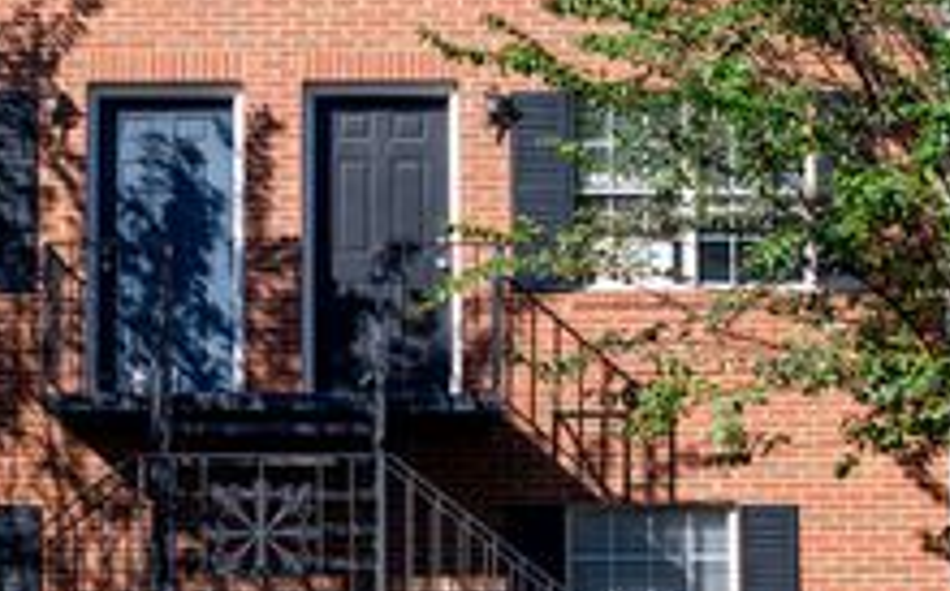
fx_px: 3000
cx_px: 324
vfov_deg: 11.3
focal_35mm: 116
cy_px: 270
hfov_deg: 17.9
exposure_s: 1/1000
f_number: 2.8
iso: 50
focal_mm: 50
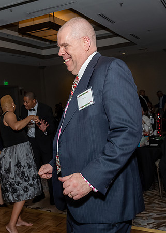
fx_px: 285
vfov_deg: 44.4
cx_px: 46
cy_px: 116
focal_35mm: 43
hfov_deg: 32.0
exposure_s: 1/250
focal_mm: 17
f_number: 7.1
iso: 500
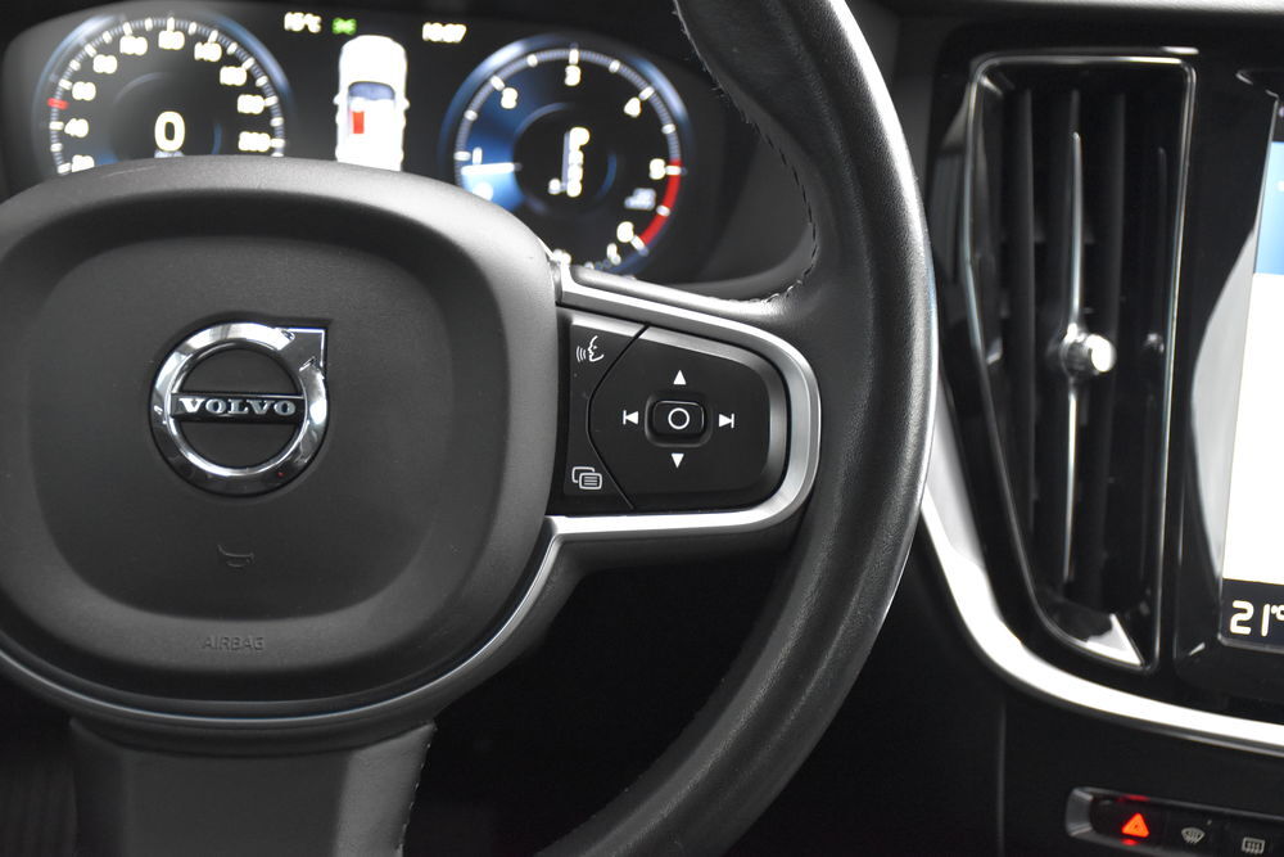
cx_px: 642
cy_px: 428
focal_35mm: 57
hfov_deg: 35.0
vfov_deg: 23.8
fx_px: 2033
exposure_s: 1/60
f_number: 4.2
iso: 2500
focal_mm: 38
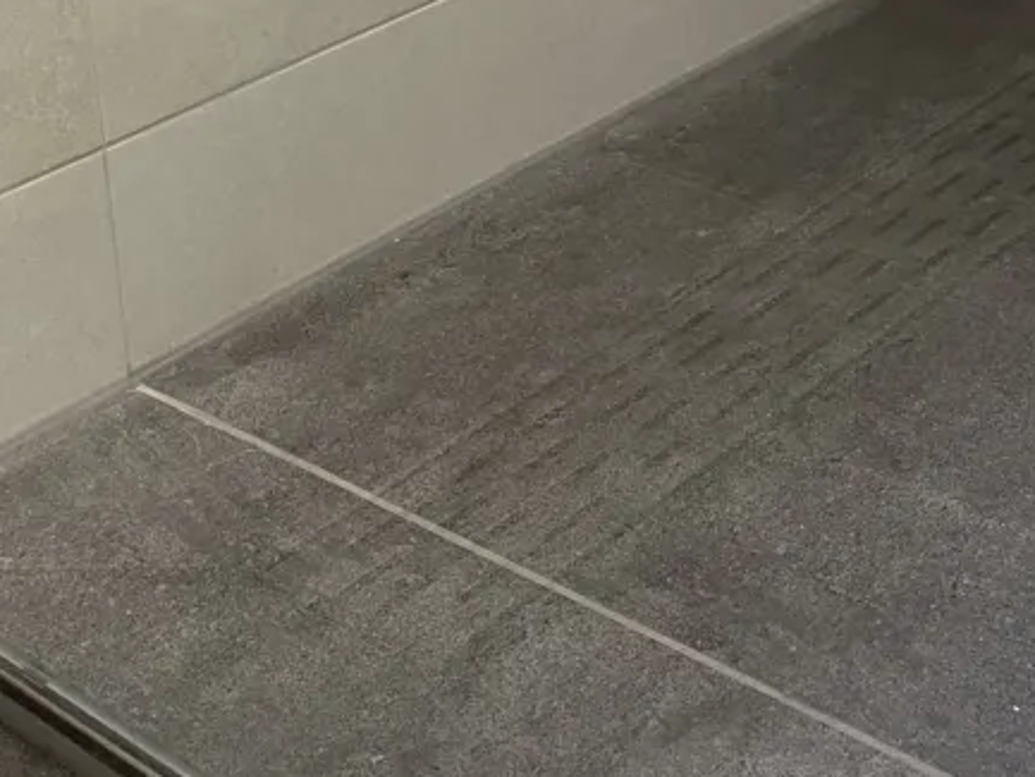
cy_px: -198
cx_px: 385
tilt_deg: -15.5
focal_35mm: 72
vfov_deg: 19.1
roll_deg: +5.1
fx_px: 2153
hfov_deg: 26.9
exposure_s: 1/49
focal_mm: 5.1
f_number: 1.6
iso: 160
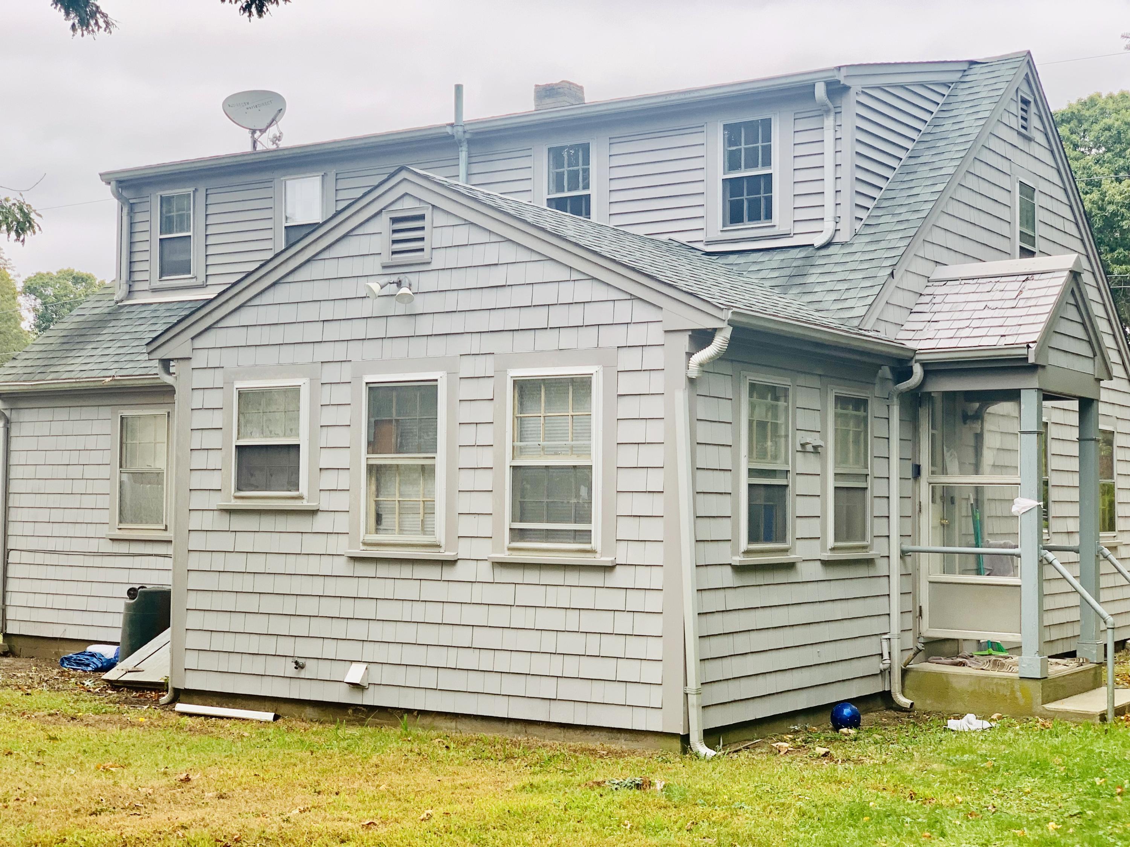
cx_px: 565
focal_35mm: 52
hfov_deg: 36.8
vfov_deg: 28.0
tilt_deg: +5.0
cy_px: 424
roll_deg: -1.3
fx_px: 1697
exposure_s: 1/122
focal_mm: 6
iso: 32
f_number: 2.4
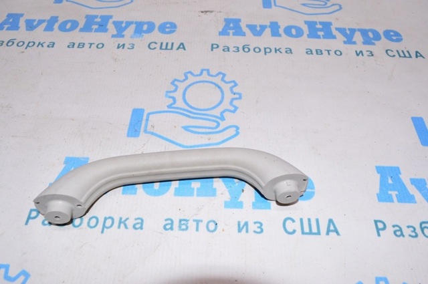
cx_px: 214
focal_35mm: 30
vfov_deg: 43.5
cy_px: 142
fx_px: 356
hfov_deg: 62.0
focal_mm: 20
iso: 1600
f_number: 8
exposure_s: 1/160
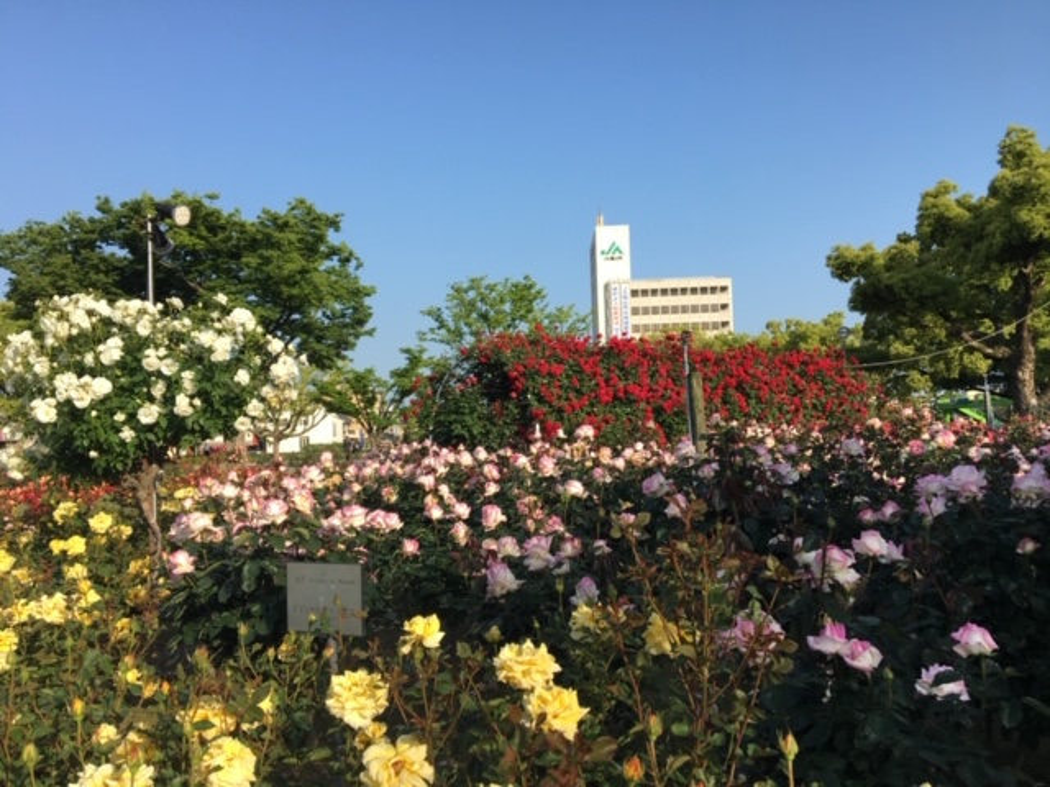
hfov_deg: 61.7
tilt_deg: +1.9
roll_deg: +1.8
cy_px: 394
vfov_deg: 48.2
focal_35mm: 29
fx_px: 880
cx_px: 525
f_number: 2.2
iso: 25
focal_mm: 4.15
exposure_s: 1/974
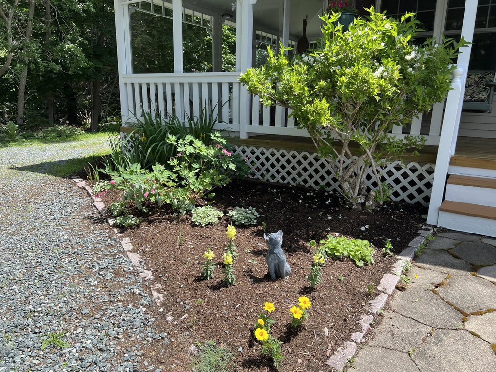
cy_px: 186
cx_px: 248
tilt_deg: -14.2
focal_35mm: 26
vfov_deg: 53.1
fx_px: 373
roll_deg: -1.0
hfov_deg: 67.3
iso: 50
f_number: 1.5
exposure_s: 1/1645
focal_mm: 5.7
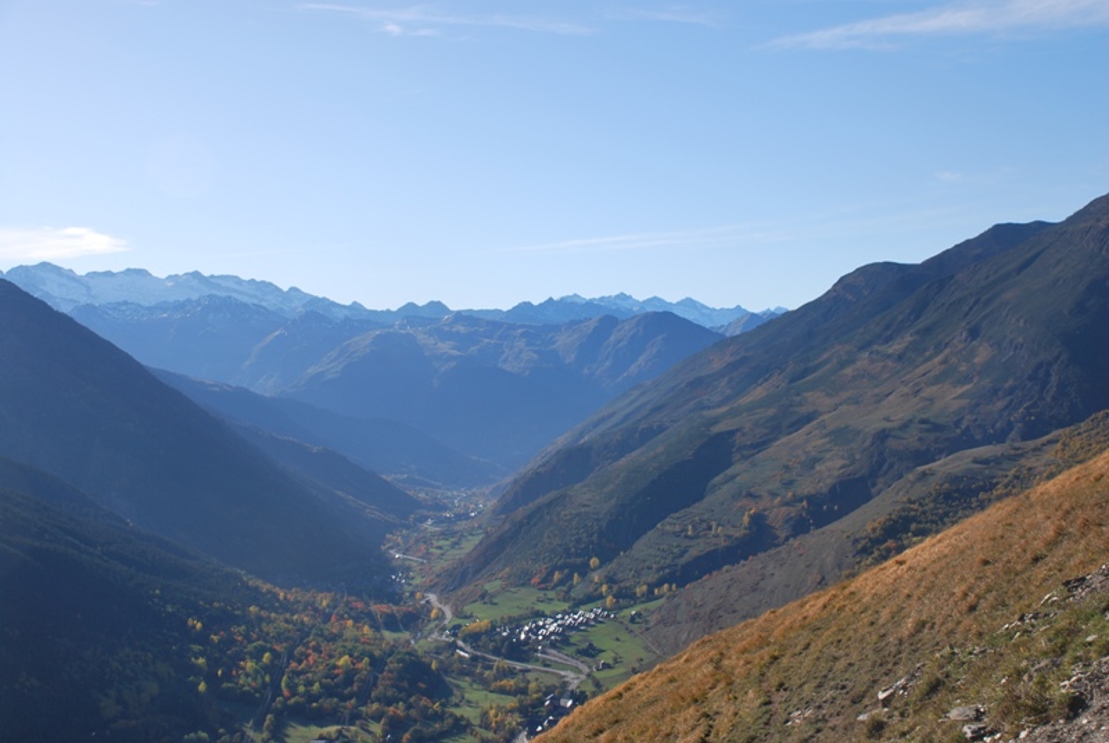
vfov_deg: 28.2
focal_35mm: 48
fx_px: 1481
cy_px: 372
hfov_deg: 41.1
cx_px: 554
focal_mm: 32
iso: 100
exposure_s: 1/250
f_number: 8
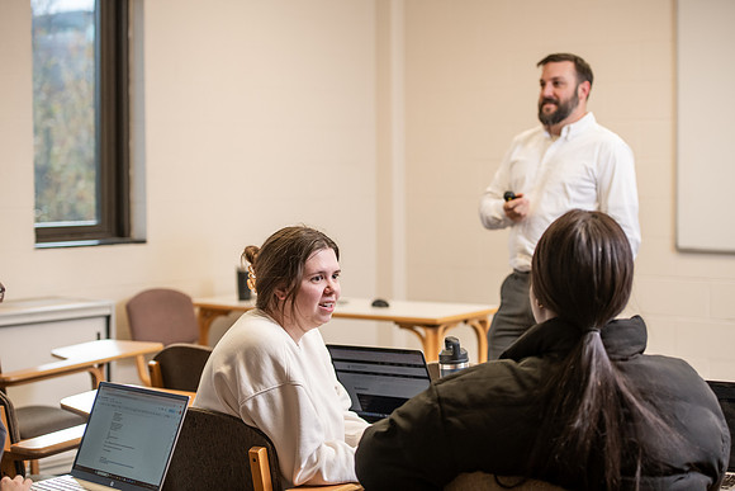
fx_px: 1429
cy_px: 246
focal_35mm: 70
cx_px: 368
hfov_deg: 28.8
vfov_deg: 19.5
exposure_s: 1/200
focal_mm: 70
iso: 1000
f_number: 3.2
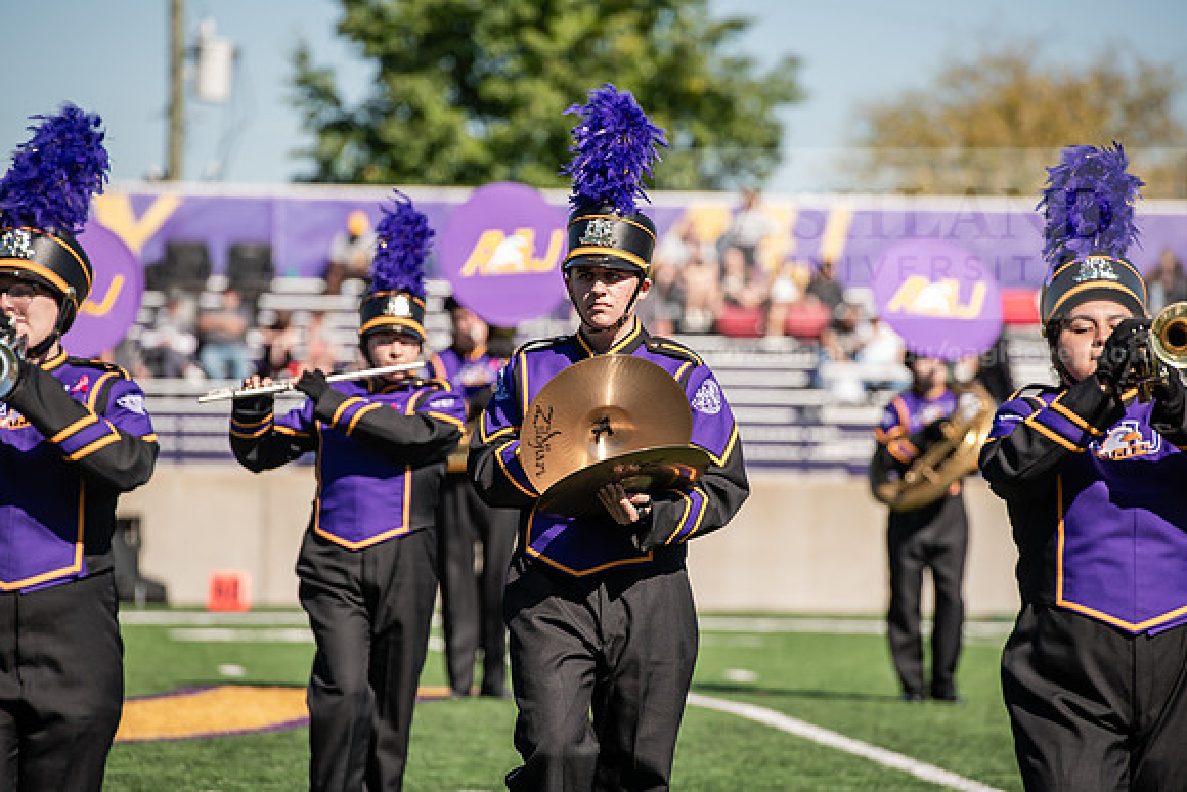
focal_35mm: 200
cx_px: 594
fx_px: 6596
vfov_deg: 6.9
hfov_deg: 10.3
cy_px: 396
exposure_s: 1/320
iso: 50
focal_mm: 200
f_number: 4.5
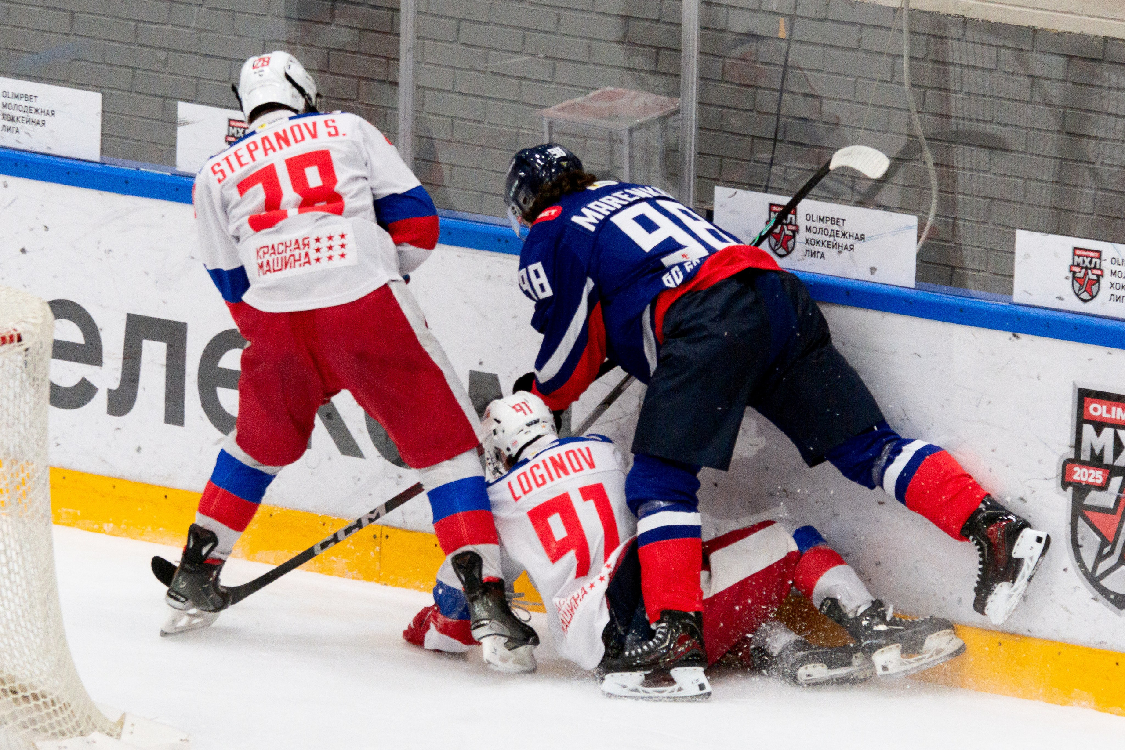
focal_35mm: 377
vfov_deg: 3.6
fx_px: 11774
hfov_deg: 5.5
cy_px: 418
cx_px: 489
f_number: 5.6
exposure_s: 1/1000
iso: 2000
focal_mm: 140
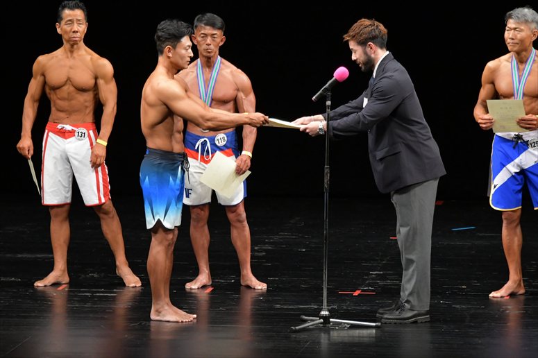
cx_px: 269
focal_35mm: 270
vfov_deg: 5.1
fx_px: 4033
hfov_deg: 7.6
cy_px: 179
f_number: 5.6
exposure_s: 1/400
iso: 3200
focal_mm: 180
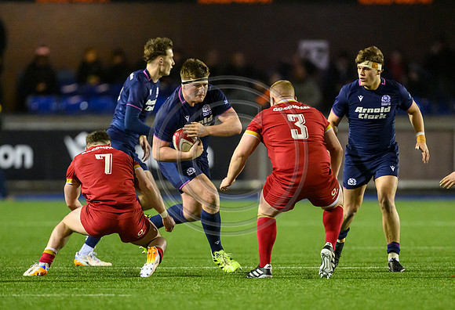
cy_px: 235
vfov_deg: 2.2
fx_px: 8163
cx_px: 226
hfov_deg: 3.2
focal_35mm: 641
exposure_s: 1/1000
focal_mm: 400
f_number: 2.8
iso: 10000
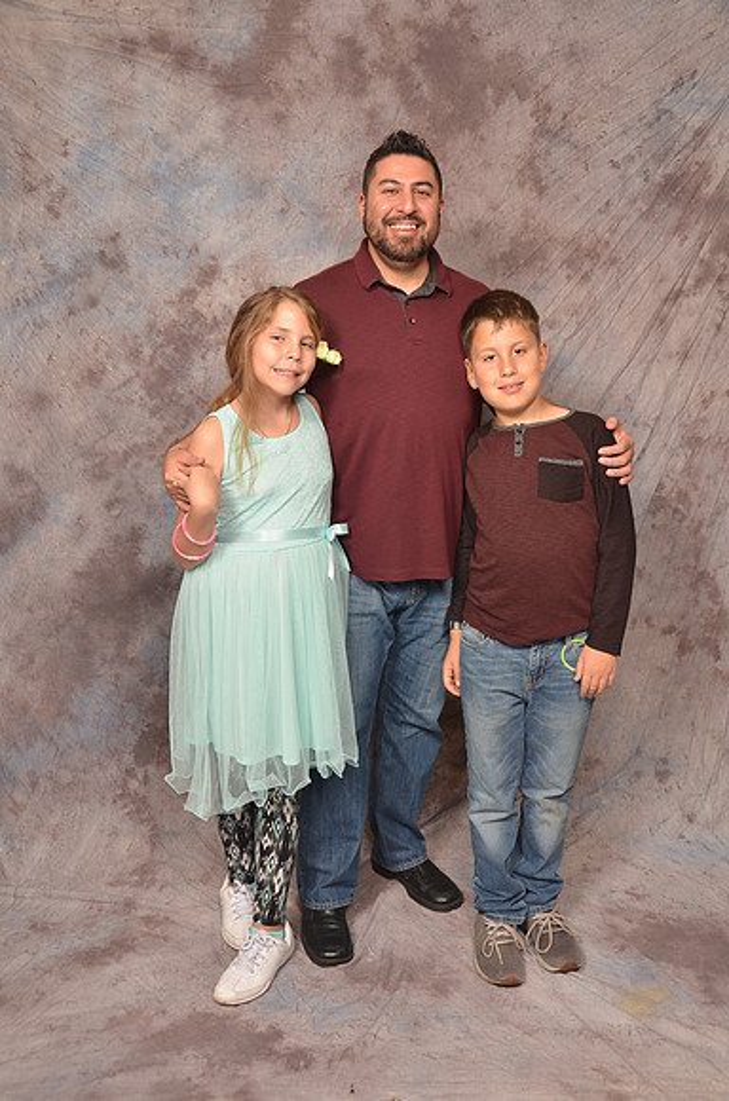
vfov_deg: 53.2
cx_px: 364
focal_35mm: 36
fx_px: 1099
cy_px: 550
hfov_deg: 36.7
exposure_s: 1/60
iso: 200
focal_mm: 24
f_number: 5.6
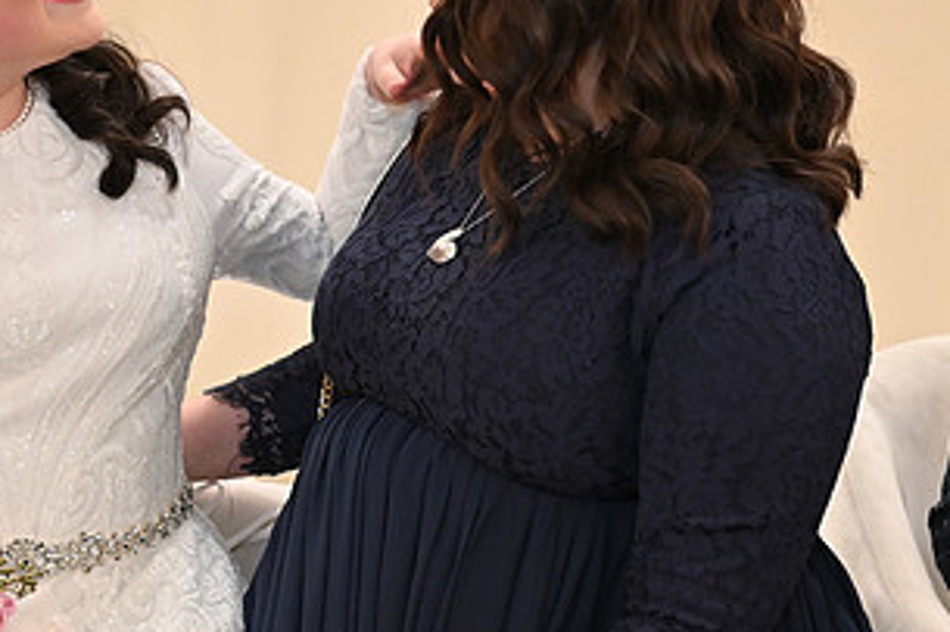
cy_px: 209
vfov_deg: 14.4
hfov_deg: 21.2
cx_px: 184
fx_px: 2505
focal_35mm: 95
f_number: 4
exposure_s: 1/100
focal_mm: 50
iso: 3200
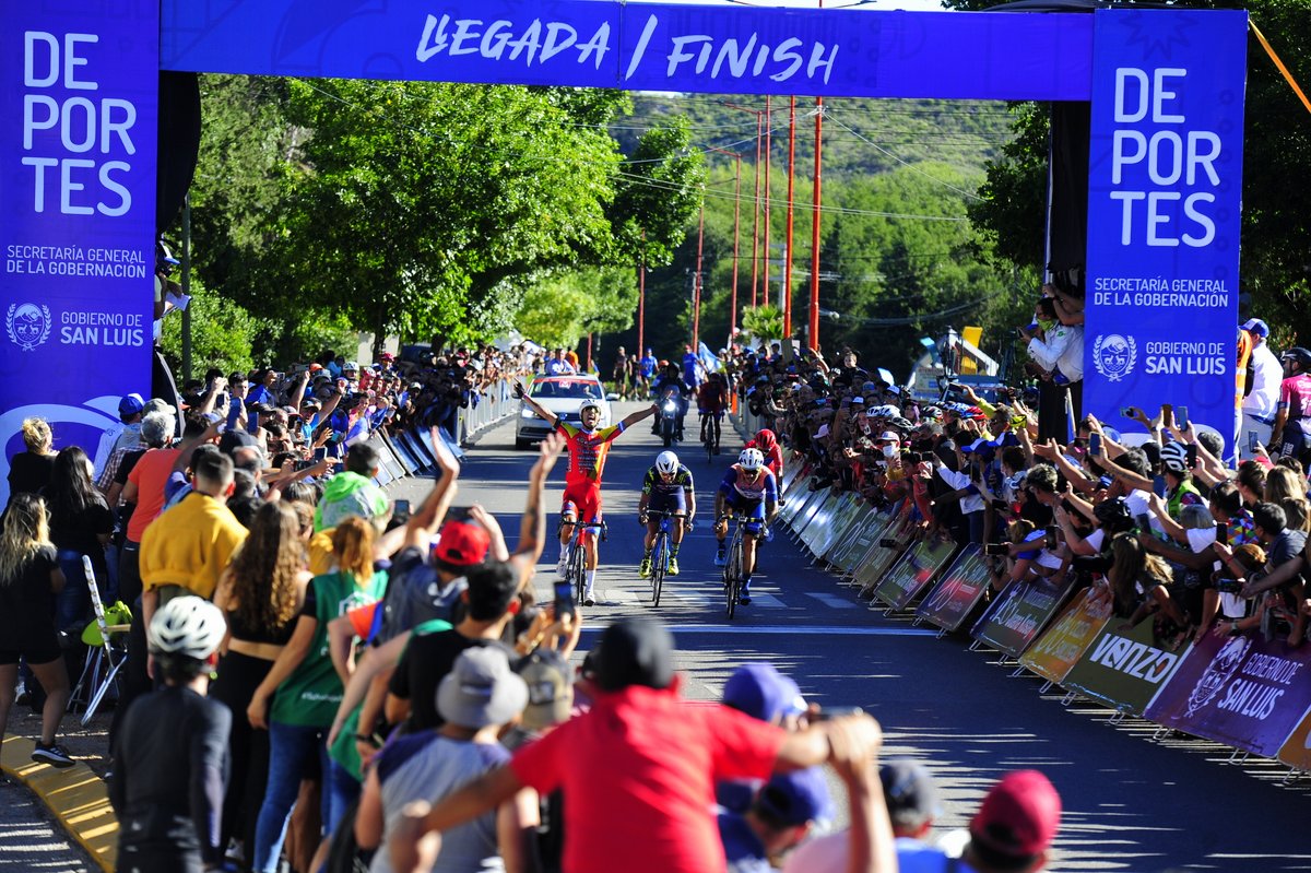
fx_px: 5824
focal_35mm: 160
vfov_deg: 8.6
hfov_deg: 12.8
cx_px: 656
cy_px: 436
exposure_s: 1/1250
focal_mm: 160
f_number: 3.5
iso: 500
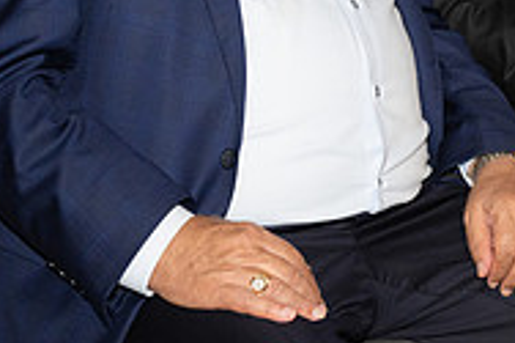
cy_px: -180
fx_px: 2072
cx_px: 663
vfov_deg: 9.2
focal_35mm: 145
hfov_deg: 13.7
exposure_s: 1/100
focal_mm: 47
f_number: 5.6
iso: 800
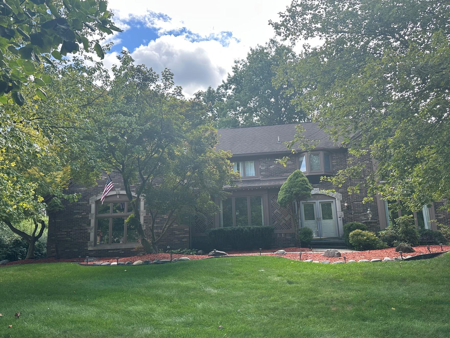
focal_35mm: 28
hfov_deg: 63.4
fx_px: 364
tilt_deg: +11.3
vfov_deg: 49.8
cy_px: 172
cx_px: 228
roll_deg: +2.7
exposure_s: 1/1072
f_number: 1.78
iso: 80
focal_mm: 6.86
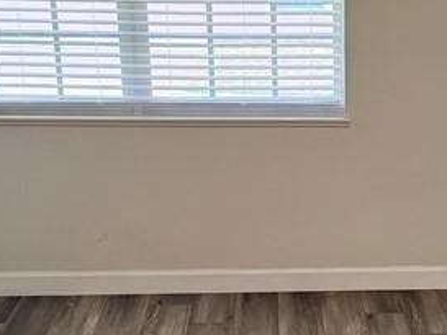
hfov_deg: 21.4
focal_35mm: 90
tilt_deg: -17.3
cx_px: 370
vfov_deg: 16.2
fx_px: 1163
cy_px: 312
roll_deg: +0.1
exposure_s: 1/125
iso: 160
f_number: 1.78
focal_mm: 6.76
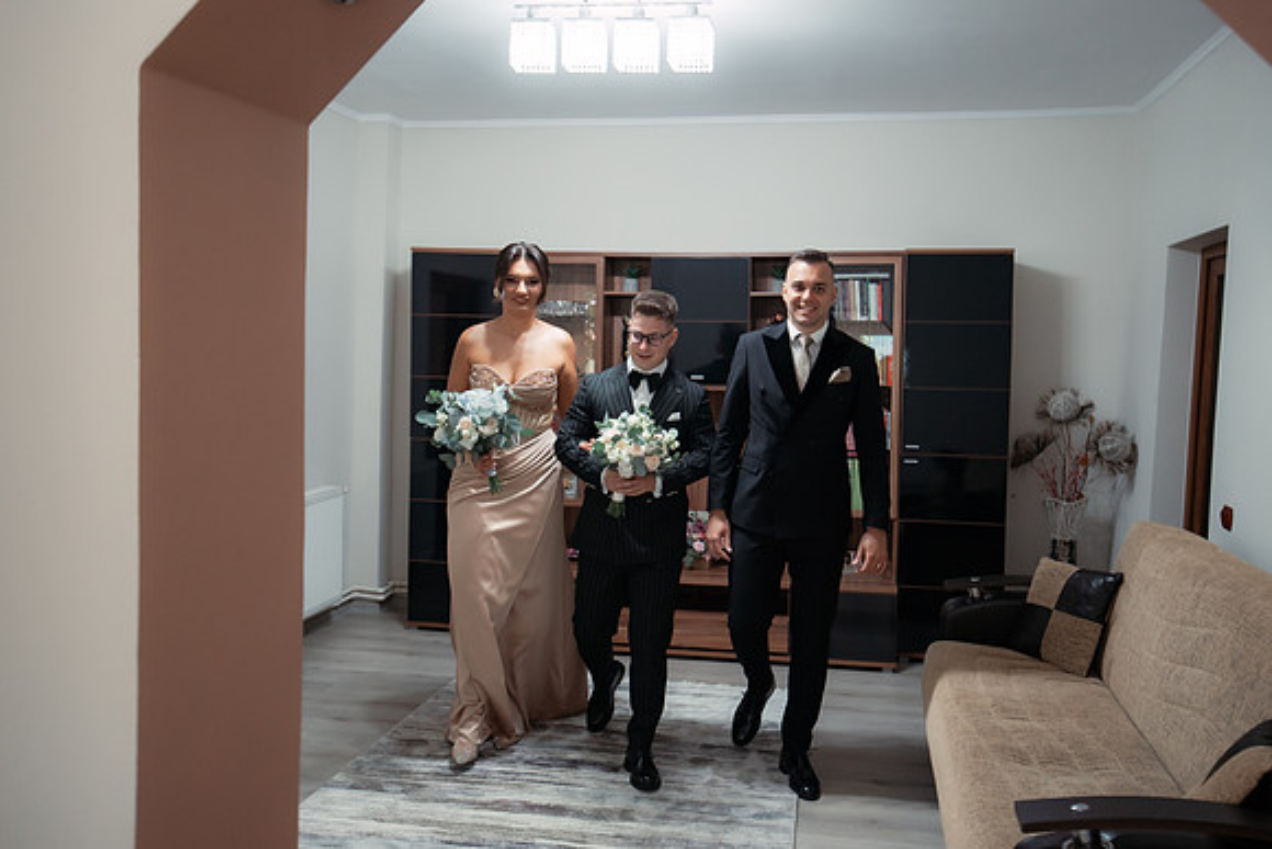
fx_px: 1135
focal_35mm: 32
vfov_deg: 41.0
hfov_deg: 58.5
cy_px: 425
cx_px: 640
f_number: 2.8
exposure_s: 1/200
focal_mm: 30
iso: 1600
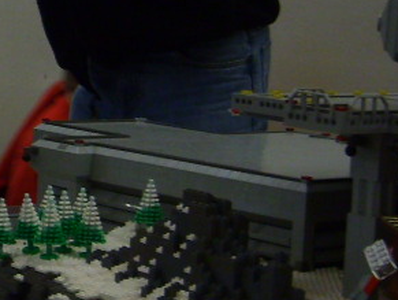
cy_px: 84
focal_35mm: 123
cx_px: -98
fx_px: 1416
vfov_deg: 12.0
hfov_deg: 15.3
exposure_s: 1/30
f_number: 2.8
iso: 100
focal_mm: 5.8
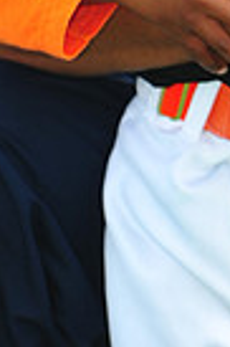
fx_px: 4256
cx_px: 387
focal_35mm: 443
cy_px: -256
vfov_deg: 4.6
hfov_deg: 3.1
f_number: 4
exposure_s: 1/800
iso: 400
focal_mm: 105
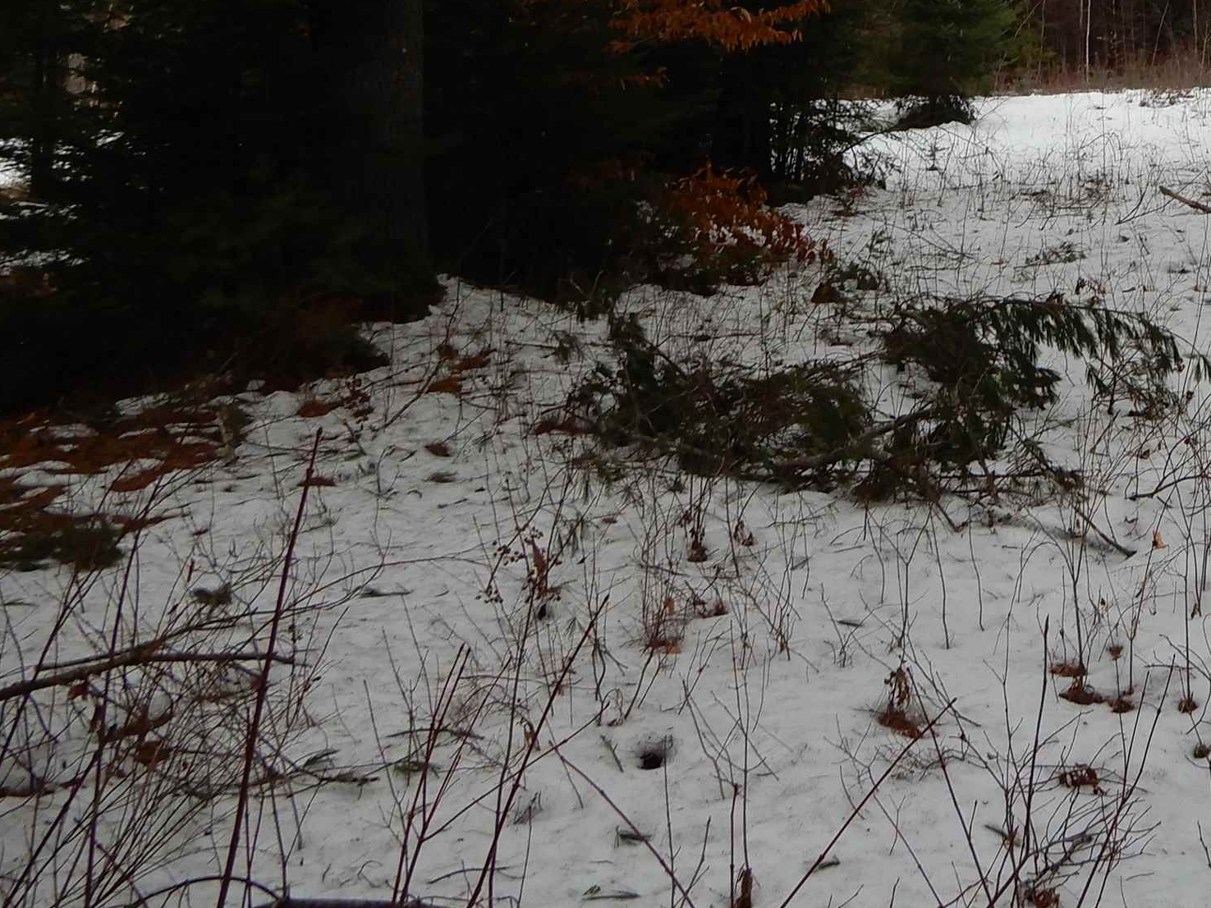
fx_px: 1749
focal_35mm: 50
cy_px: -17
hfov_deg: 34.6
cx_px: 1218
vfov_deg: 27.3
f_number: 3.4
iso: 80
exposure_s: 1/250
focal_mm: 4.3
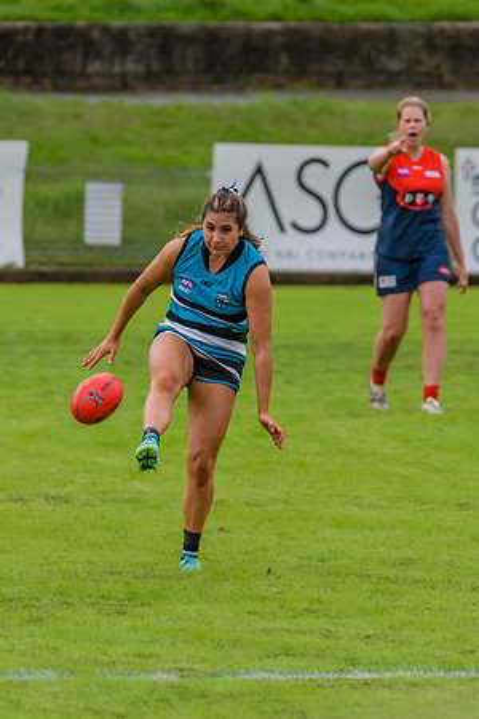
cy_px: 390
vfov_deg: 3.4
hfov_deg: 2.3
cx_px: 162
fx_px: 11965
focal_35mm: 600
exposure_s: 1/2000
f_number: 6.3
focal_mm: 310
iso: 800
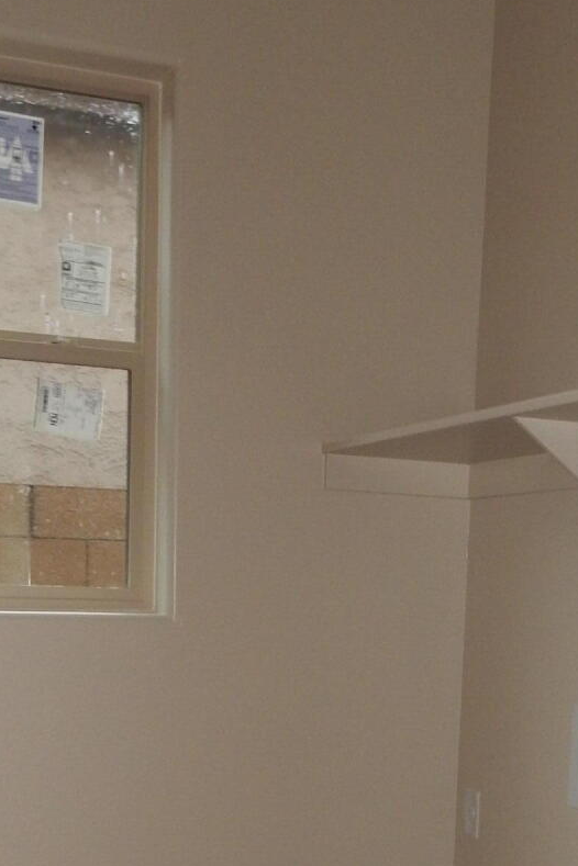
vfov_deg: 32.6
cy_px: 791
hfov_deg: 23.3
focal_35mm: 58
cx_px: 380
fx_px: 1397
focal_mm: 4
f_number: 3
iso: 200
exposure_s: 1/30
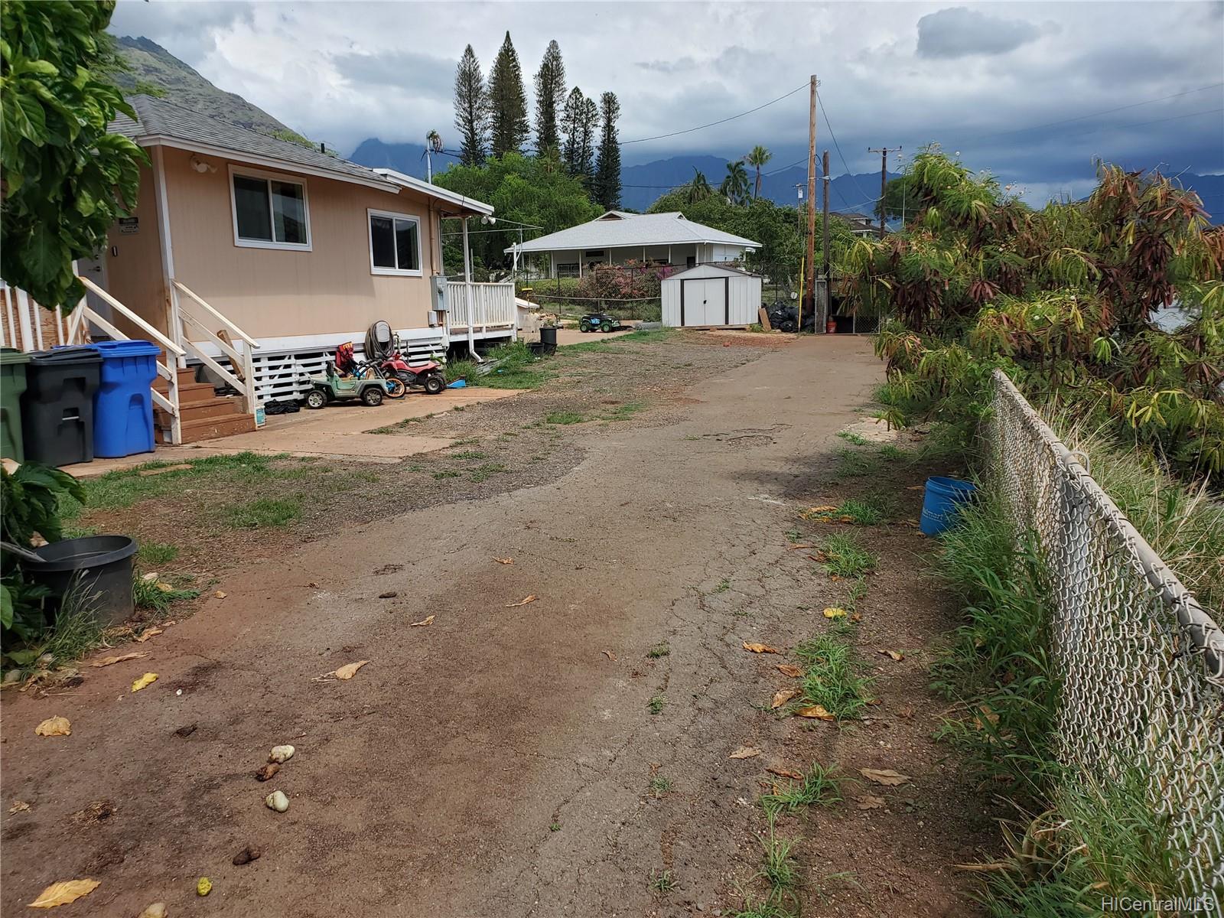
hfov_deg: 67.3
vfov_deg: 53.1
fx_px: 919
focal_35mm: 26
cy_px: 459
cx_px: 612
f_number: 2.4
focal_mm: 4.3
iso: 50
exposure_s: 1/2032
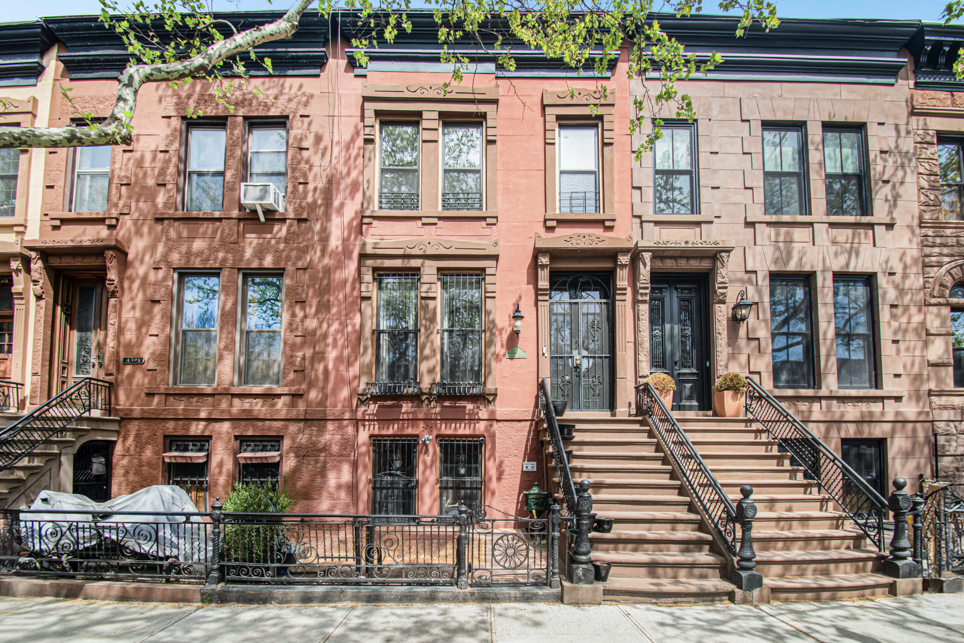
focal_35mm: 15
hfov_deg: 100.4
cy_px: 322
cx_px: 482
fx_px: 402
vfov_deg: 77.3
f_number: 8
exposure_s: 1/250
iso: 280
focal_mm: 10
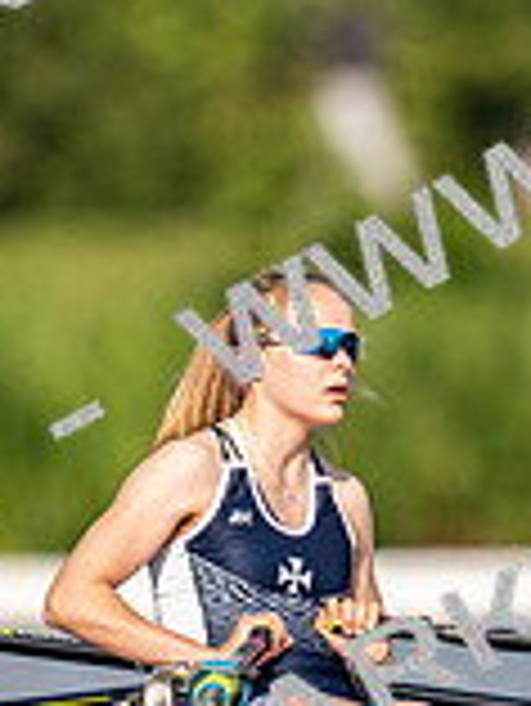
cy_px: 398
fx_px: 43547
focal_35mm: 2132
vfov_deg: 0.9
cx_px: 734
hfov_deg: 0.7
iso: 280
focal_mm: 600
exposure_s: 1/2500
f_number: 4
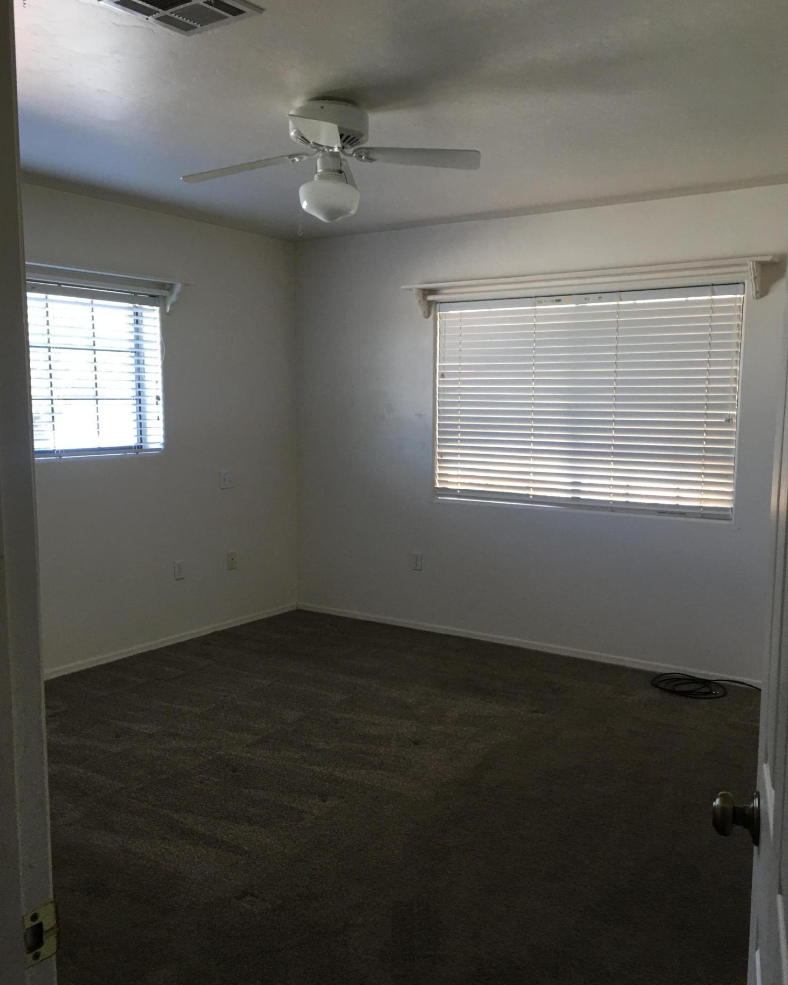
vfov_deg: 57.2
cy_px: 514
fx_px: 904
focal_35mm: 31
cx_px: 403
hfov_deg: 47.1
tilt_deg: -3.7
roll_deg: +1.1
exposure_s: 1/30
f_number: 2.2
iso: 40
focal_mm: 4.15
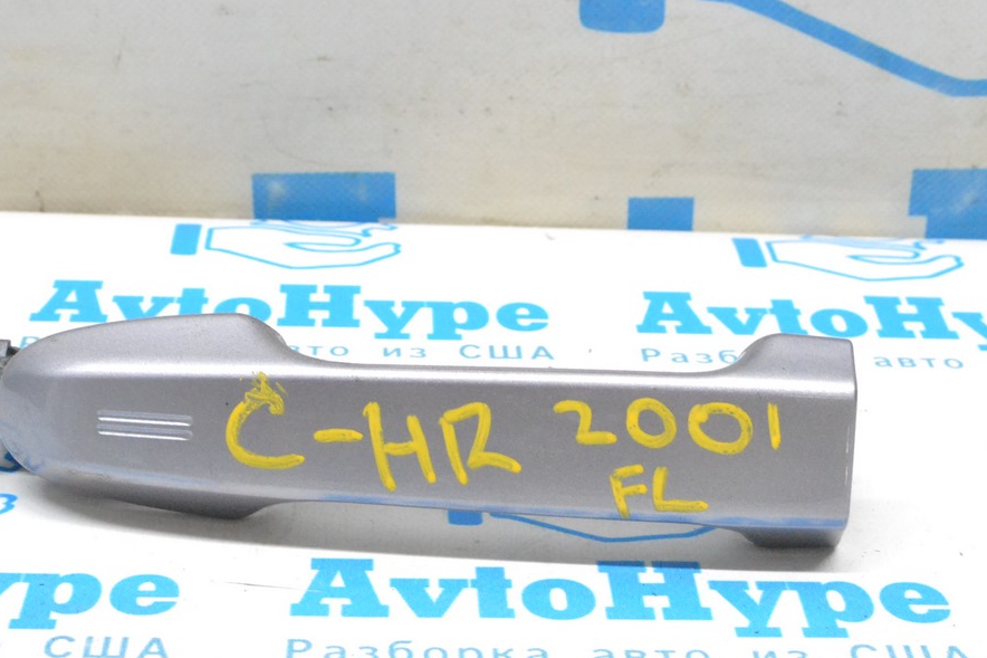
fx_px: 2001
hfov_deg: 27.7
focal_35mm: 73
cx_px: 451
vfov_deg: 18.7
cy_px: 358
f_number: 11
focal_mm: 42
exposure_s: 1/100
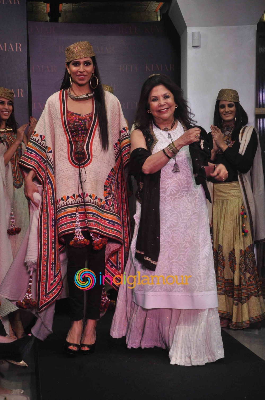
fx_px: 963
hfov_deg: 15.7
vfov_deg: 23.4
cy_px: 200
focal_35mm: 87
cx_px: 132
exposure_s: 1/160
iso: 1250
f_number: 10
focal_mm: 58
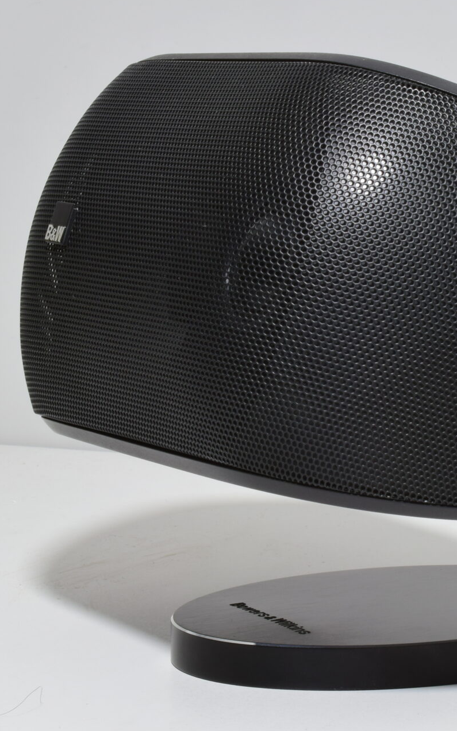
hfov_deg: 10.6
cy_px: 363
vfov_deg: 17.0
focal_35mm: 123
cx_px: 385
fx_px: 2452
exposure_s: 4
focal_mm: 40
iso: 100
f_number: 25
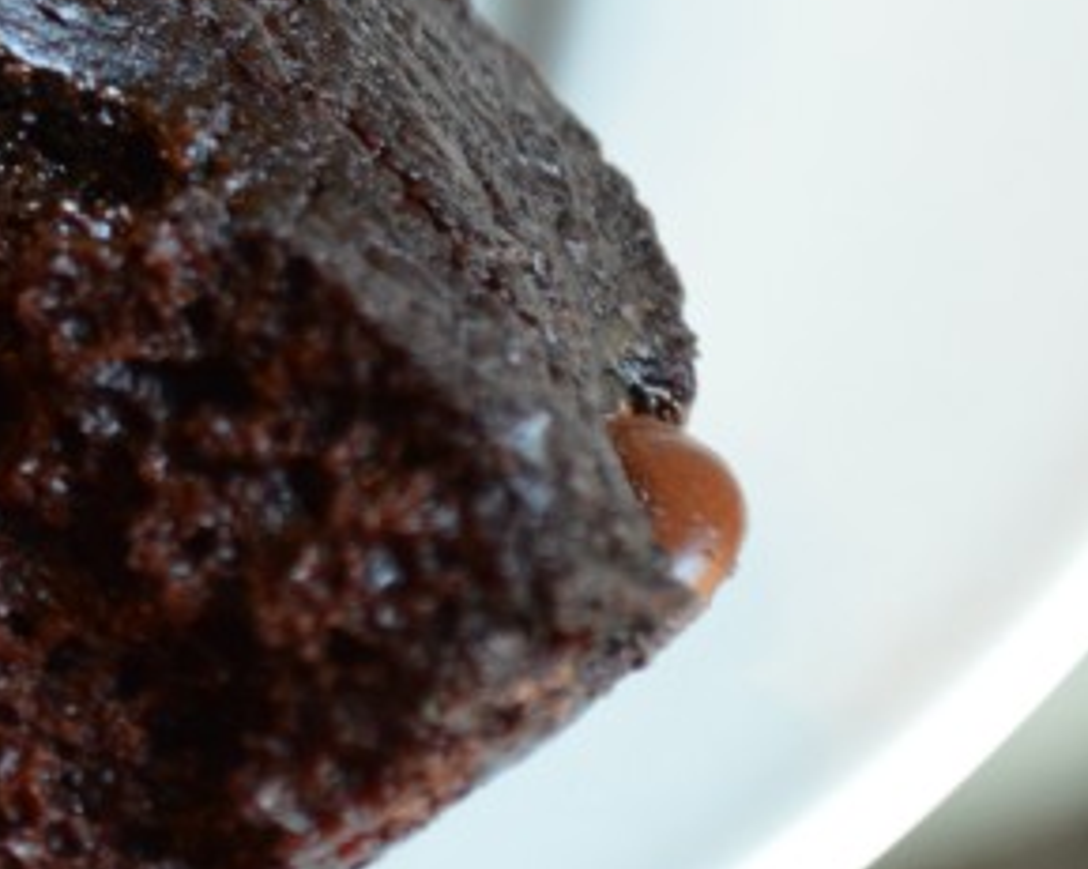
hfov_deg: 7.6
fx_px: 8015
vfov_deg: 6.2
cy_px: 17
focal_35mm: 249
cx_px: -553
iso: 800
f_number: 5.6
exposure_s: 1/30
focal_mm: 50
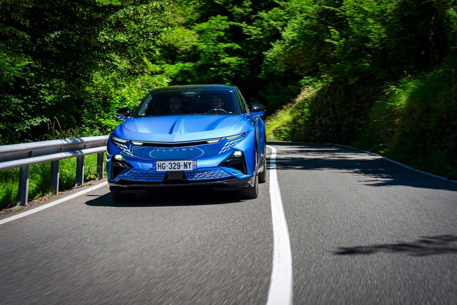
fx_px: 889
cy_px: 152
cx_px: 228
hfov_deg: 28.8
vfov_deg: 19.5
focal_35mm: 70
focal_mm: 70
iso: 400
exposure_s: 1/60
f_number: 14
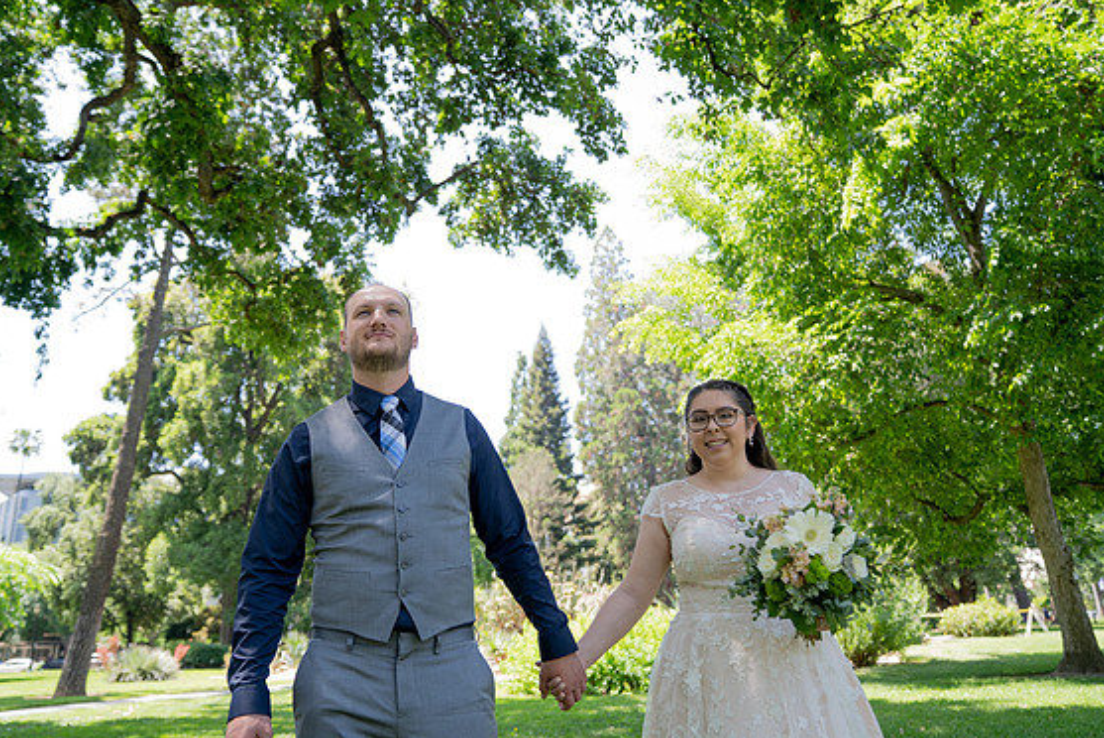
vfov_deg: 51.3
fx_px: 767
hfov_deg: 71.5
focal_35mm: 25
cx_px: 541
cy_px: 368
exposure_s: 1/320
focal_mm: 24
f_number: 2.8
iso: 250
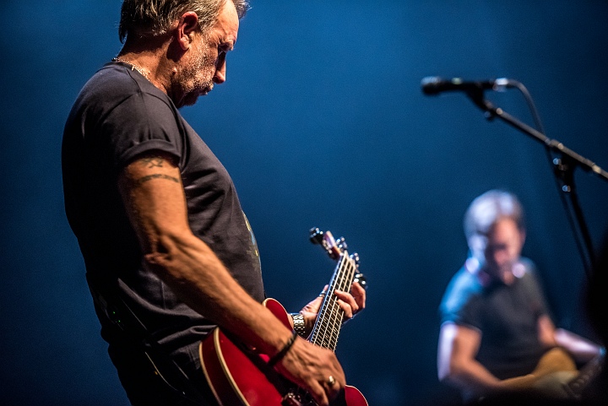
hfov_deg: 12.4
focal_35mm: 165
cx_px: 304
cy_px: 203
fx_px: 2788
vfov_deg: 8.3
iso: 3200
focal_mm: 165
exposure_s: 1/80
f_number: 2.8
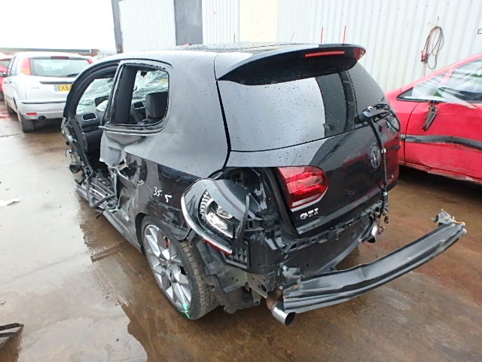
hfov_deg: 79.0
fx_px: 292
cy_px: 181
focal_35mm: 21
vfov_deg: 63.4
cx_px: 241
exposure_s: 1/80
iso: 800
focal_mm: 3.7
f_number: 3.5
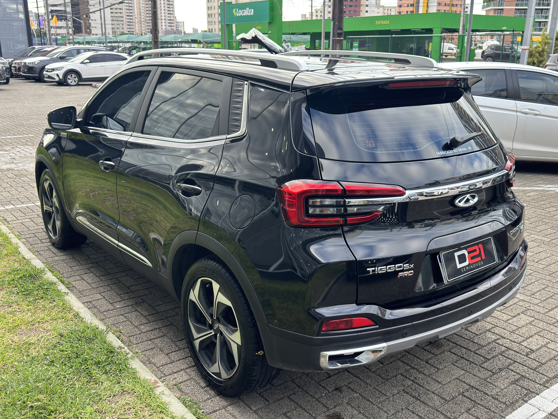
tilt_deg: -15.7
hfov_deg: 52.6
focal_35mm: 35
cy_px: 210
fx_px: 564
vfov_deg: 40.7
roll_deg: -0.5
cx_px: 279
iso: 100
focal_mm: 6.76
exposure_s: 1/292
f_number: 1.78
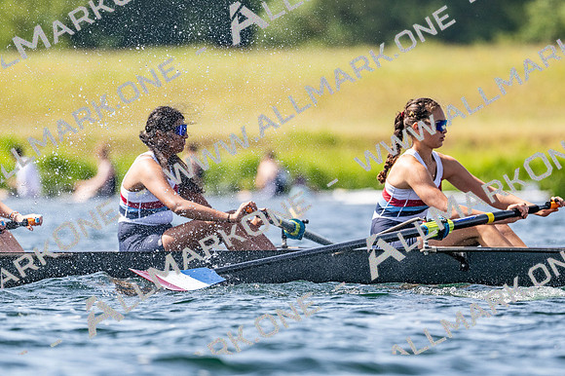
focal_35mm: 600
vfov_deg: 2.3
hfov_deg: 3.4
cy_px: 188
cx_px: 282
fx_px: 9411
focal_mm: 400
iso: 320
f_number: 4.5
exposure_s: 1/2500
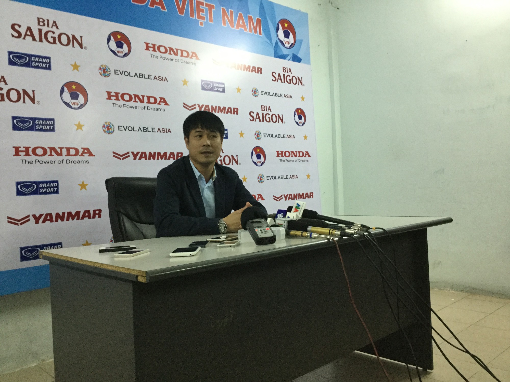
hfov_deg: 58.4
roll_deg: +2.3
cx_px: 255
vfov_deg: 45.4
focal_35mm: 31
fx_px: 457
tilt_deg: -0.4
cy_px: 191
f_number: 2.4
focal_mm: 3.3
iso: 200
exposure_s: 1/33
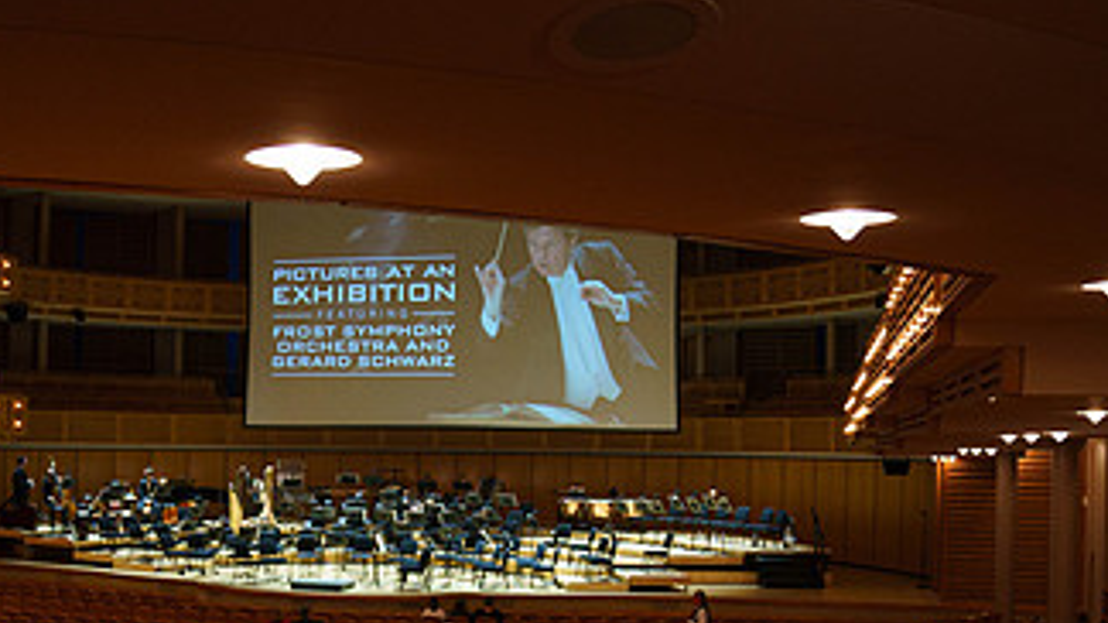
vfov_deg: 26.2
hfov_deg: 44.8
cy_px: 457
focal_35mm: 45
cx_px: 369
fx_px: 1322
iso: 2500
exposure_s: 1/200
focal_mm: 24
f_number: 3.2
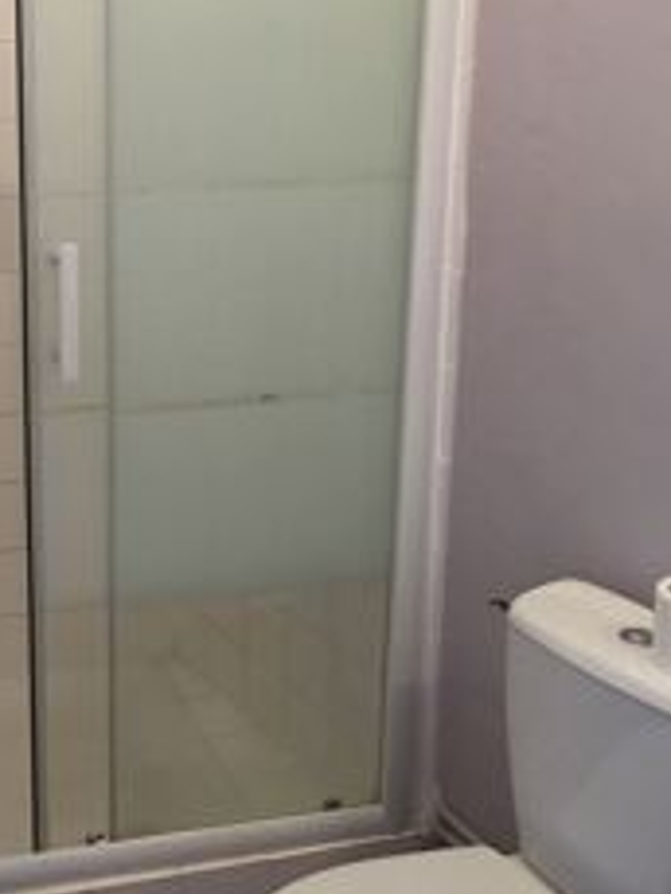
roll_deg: -0.1
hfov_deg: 26.2
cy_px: 353
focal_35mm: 54
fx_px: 1394
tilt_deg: -15.3
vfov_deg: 35.4
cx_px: 78
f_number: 2.2
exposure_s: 1/25
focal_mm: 4.15
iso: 200
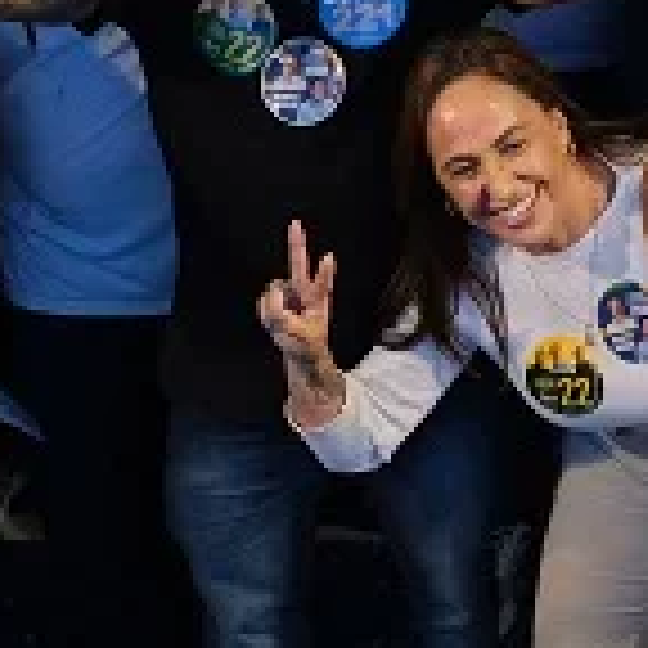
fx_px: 2520
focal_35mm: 119
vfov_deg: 14.0
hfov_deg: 14.4
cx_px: 641
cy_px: -220
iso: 1600
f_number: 4.5
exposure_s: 1/320
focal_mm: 17
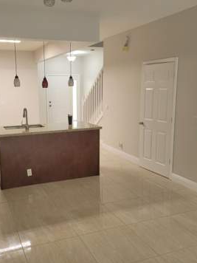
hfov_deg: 40.2
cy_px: 132
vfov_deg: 52.6
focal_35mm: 35
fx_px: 266
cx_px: 66
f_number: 1.8
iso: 250
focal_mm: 5.4
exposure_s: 1/60
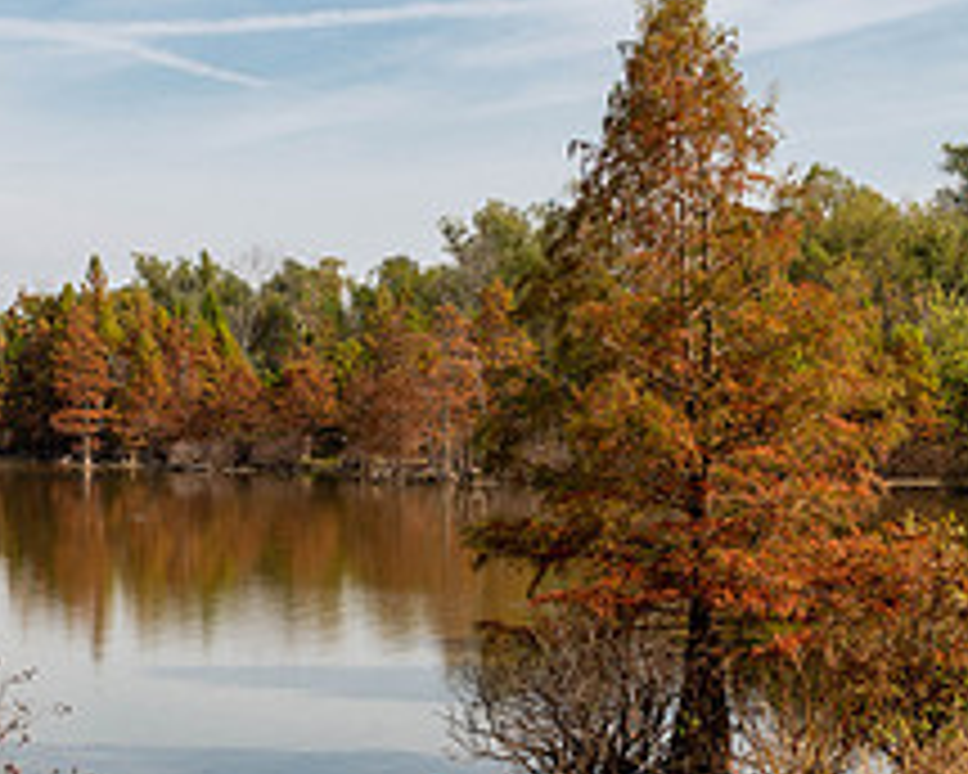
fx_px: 2464
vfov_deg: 17.8
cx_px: 248
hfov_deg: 22.0
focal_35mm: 86
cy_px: 457
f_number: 11
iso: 100
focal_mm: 34
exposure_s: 1/125
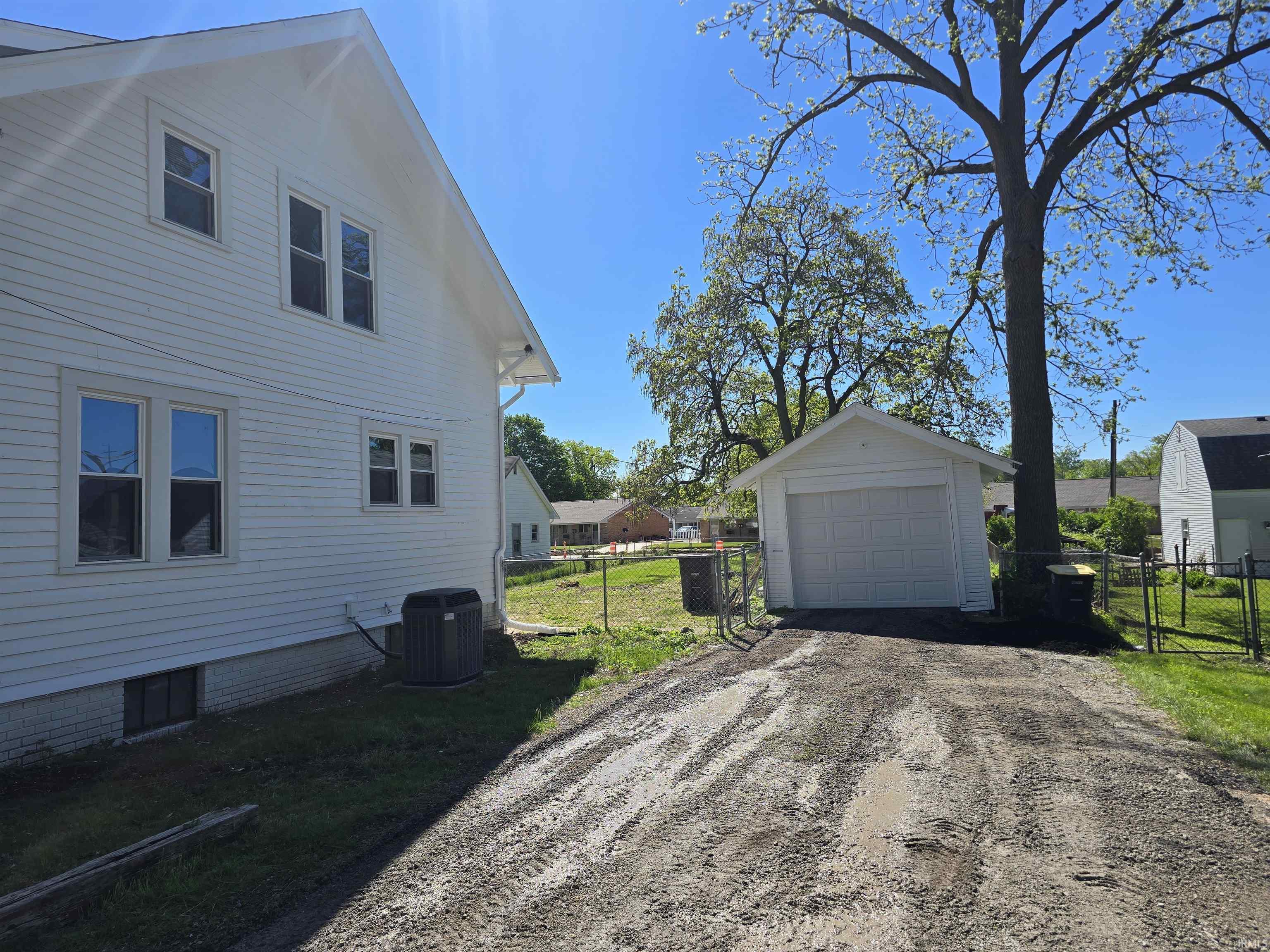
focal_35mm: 23
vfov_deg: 58.9
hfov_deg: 73.9
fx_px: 844
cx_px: 635
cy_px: 476
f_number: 1.7
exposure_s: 1/801
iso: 12
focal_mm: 6.3
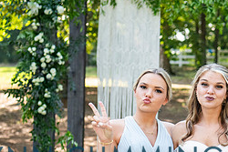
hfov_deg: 12.9
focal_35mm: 157
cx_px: 243
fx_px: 995
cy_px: 133
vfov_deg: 8.7
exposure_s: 1/400
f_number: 3.5
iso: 500
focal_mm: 55
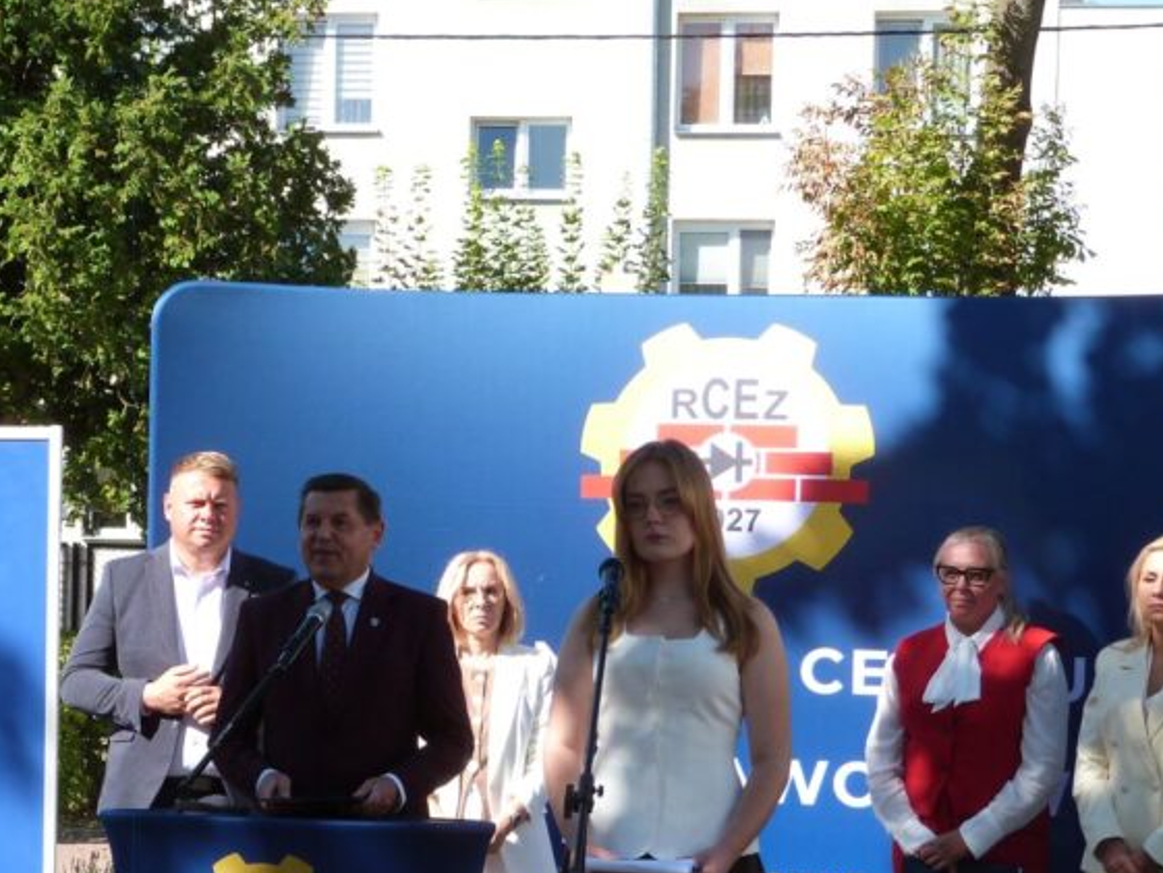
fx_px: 4234
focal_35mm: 126
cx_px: 294
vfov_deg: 11.8
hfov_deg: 15.6
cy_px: 597
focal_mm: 12.4
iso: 100
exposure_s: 1/250
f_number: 4.5
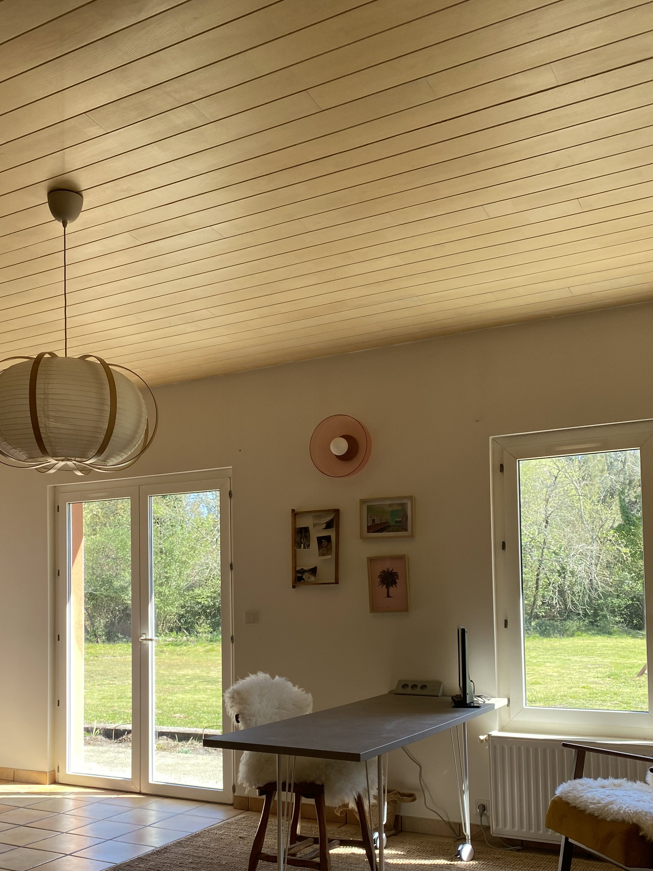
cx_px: 235
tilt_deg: +3.0
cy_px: 557
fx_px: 880
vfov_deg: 51.9
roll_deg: +1.6
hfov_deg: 40.3
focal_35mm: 35
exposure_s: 1/146
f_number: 1.8
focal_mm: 4.25
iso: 32
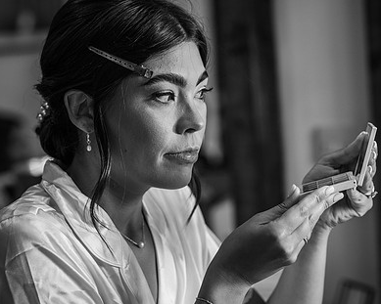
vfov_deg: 12.9
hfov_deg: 16.2
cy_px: 126
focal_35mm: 119
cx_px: 179
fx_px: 1342
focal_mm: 85
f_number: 3.2
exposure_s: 1/200
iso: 450
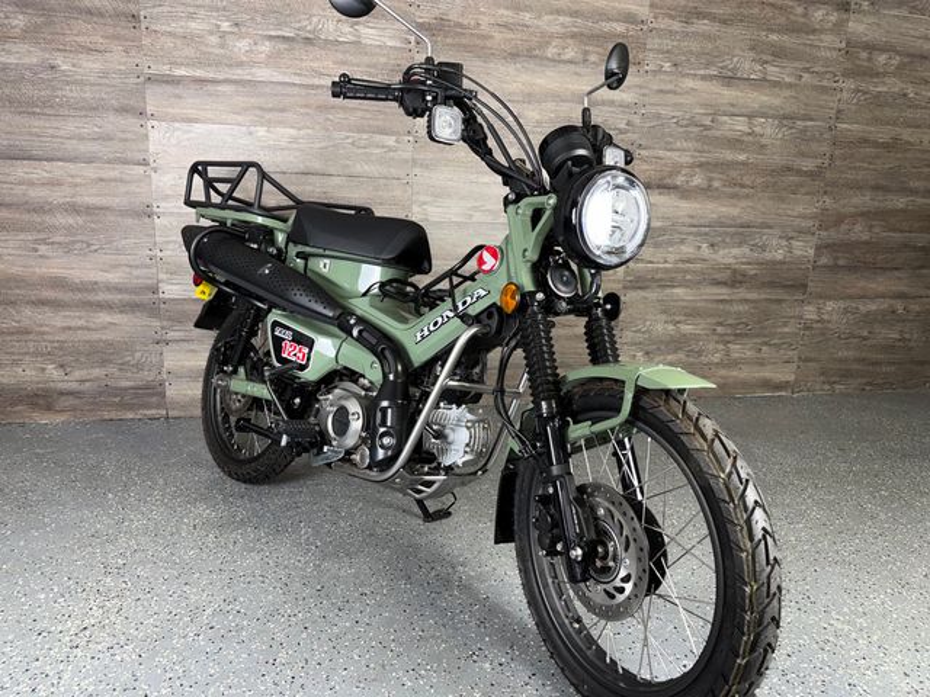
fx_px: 645
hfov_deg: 71.6
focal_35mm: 24
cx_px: 465
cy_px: 348
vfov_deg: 56.8
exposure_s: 1/27
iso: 64
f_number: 1.78
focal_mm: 6.76
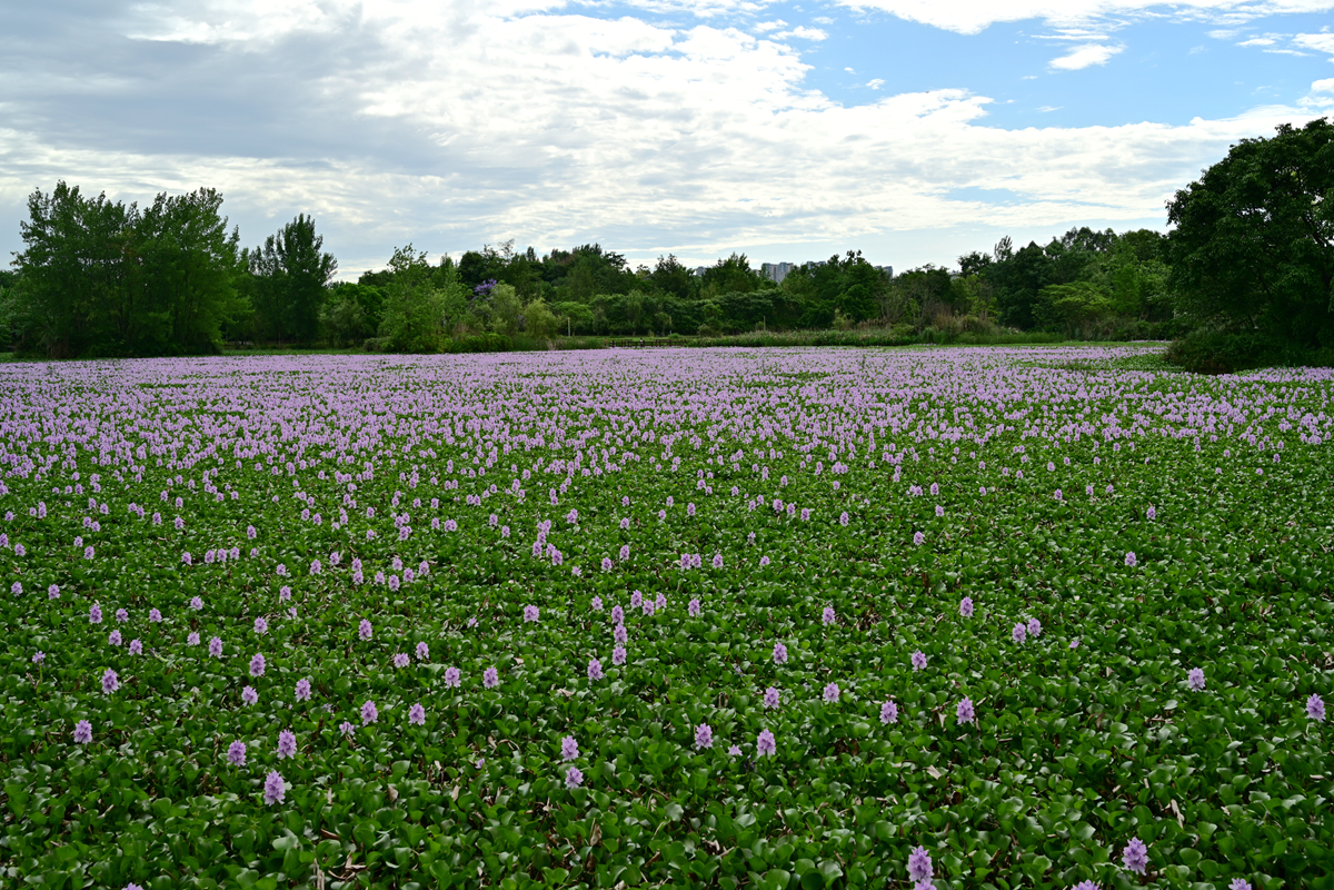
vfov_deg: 37.9
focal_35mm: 35
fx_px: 1297
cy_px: 445
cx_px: 667
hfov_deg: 54.4
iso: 125
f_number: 8
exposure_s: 1/160
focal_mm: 35
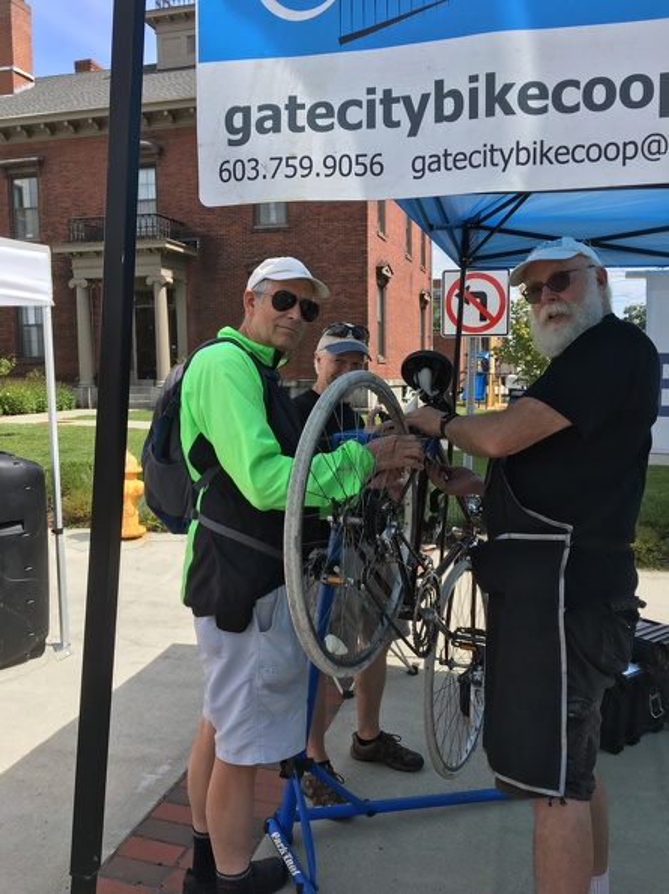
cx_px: 334
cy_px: 447
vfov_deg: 61.7
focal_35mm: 29
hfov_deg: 48.2
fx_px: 748
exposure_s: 1/884
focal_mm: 4.15
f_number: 2.2
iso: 25
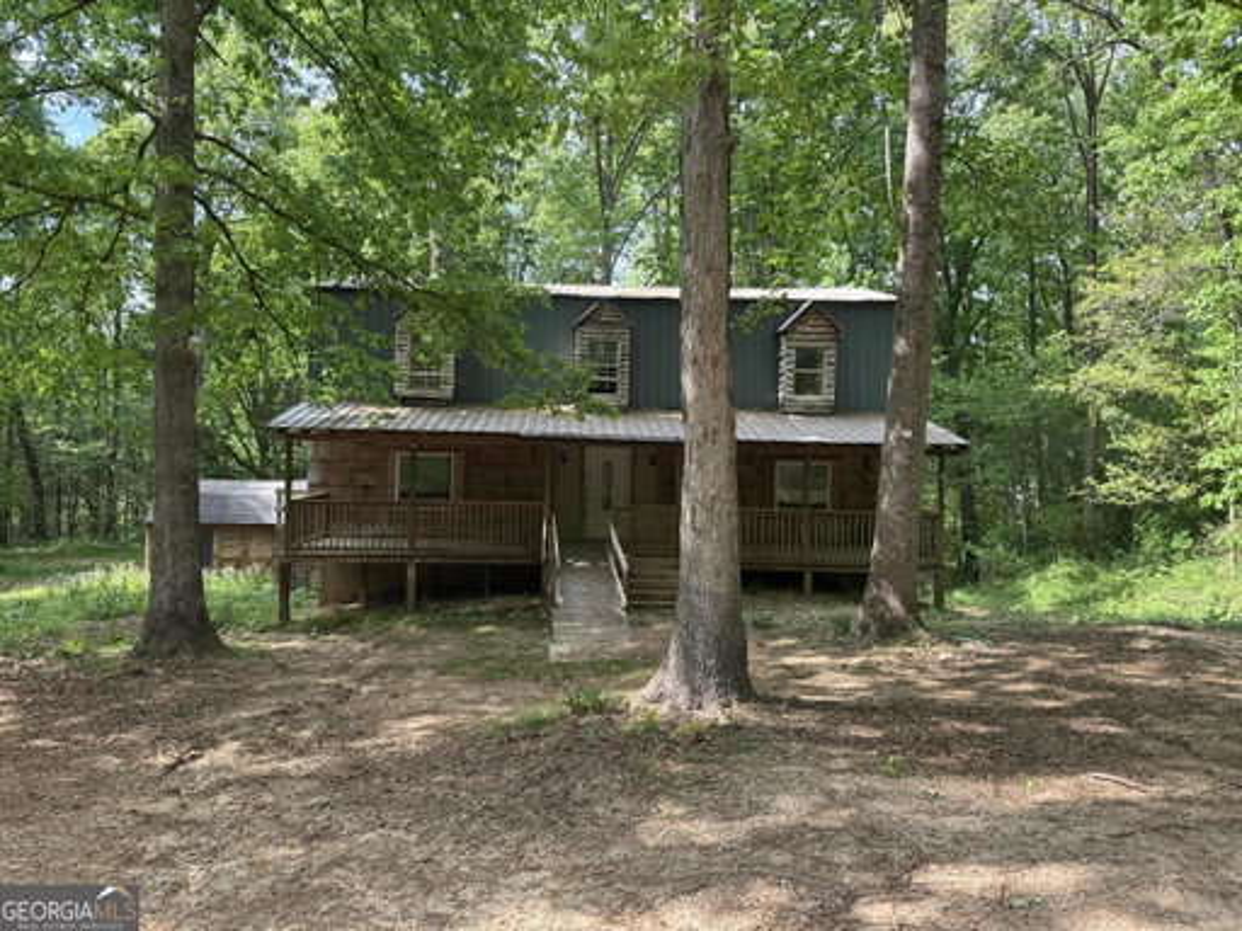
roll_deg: -1.9
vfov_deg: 56.8
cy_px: 466
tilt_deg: -0.4
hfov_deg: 71.6
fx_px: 861
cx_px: 621
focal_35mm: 24
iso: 80
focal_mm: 6.76
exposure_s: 1/368
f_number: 1.78
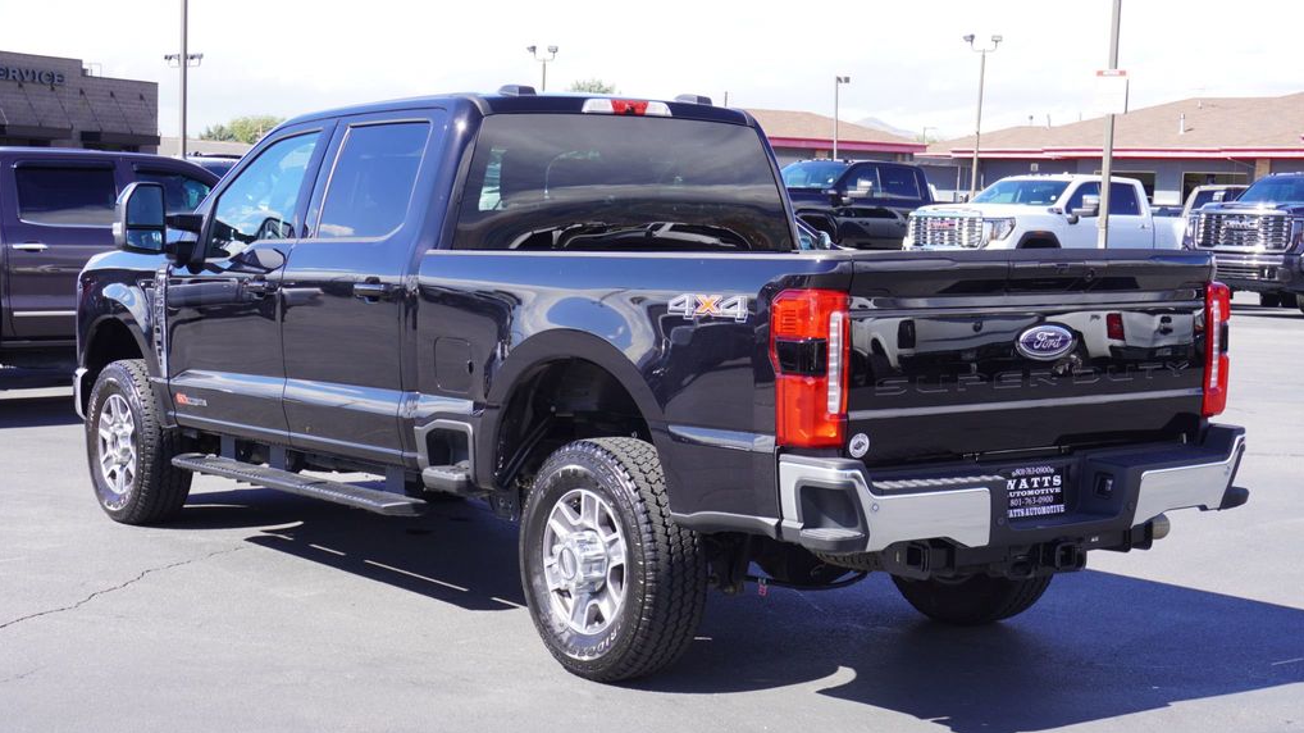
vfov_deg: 20.5
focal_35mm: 59
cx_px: 652
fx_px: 2023
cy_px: 415
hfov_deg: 35.7
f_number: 8
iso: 100
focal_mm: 37
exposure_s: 1/80
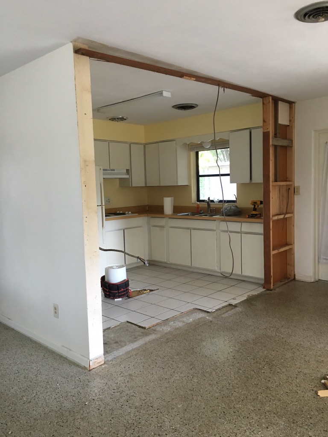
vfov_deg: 61.7
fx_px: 366
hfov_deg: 48.2
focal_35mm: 29
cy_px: 218
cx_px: 164
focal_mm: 4.15
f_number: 2.2
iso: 125
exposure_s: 1/30
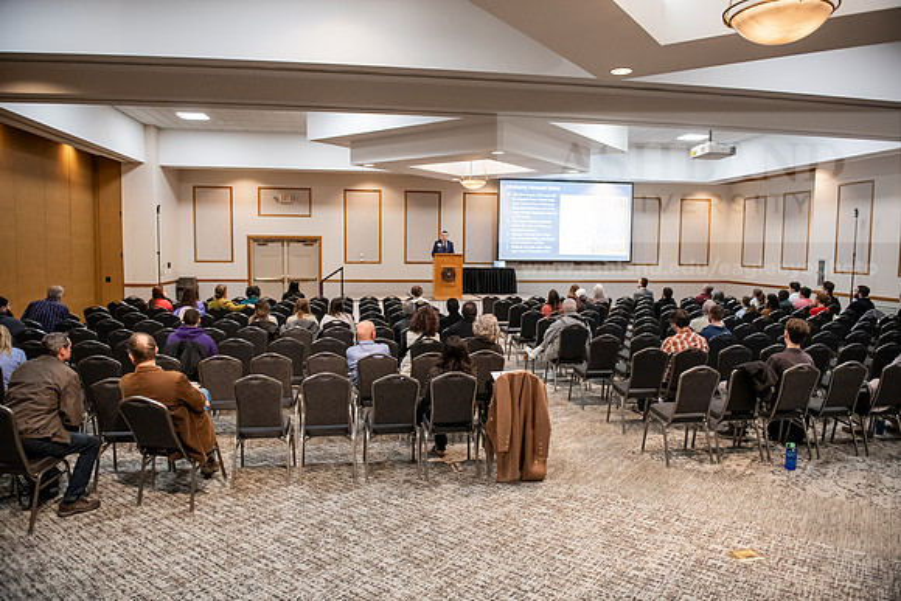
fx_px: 601
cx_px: 450
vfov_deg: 53.2
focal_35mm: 24
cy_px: 300
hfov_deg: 73.7
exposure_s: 1/200
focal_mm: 24
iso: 2500
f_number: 3.2
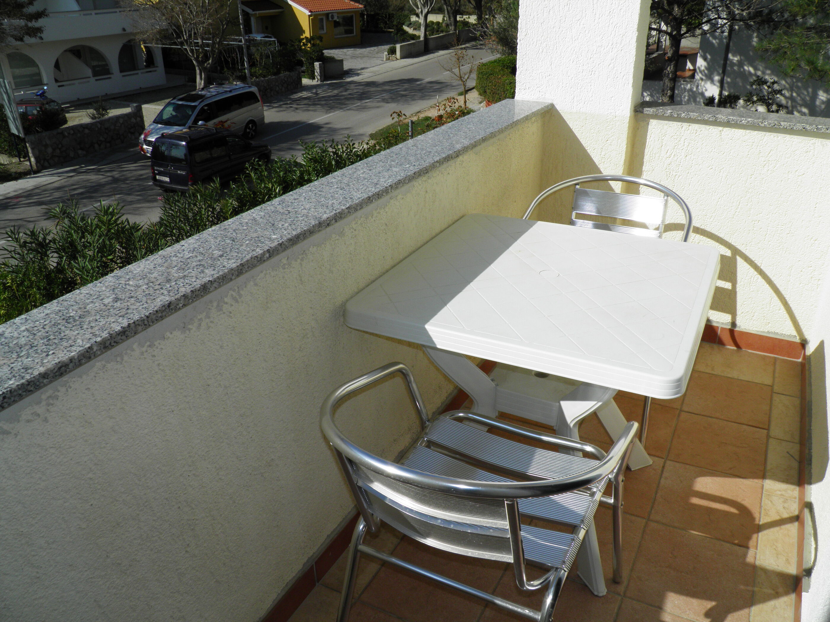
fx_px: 671
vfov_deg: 49.7
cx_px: 415
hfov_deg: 63.4
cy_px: 311
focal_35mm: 28
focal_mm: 4.9
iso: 50
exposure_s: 1/640
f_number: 5.7
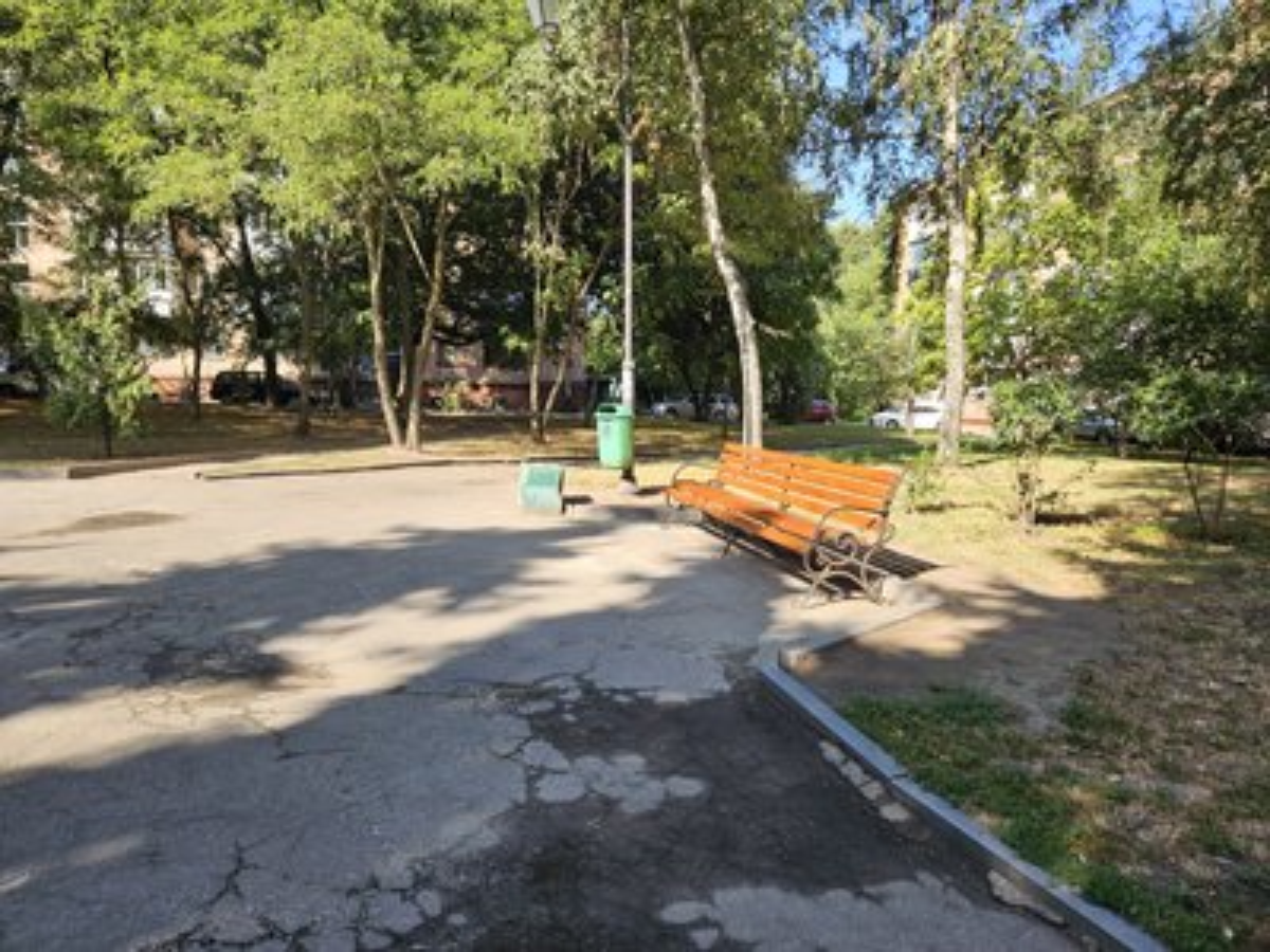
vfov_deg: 58.9
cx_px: 635
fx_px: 844
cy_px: 476
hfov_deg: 73.9
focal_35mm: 23
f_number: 1.8
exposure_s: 1/577
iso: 32
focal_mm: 5.4
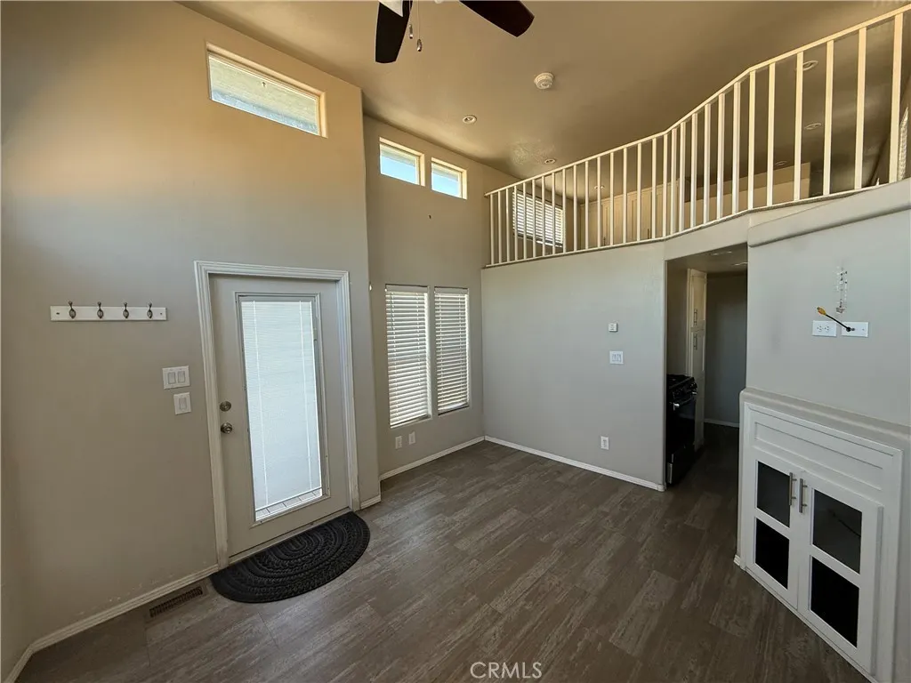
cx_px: 456
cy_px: 342
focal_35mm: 14
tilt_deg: -3.7
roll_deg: +1.0
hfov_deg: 102.1
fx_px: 368
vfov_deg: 85.7
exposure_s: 1/99
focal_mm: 2.22
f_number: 2.2
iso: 100
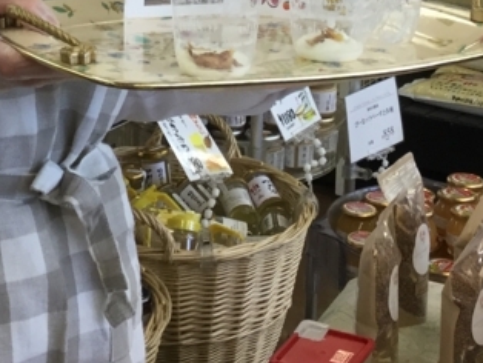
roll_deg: -1.0
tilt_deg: -8.7
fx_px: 1410
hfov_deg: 19.4
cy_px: -108
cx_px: 160
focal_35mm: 101
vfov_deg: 14.1
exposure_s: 1/40
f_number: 2.4
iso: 25
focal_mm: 3.3
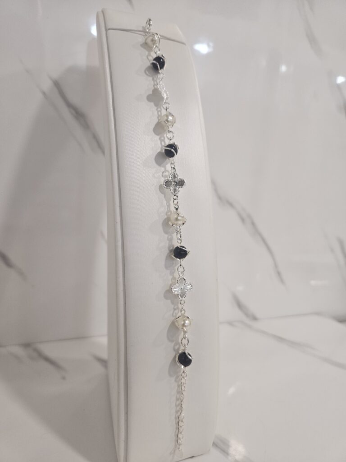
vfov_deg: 73.9
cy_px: 231
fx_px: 307
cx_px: 173
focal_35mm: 23
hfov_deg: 58.9
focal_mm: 5.4
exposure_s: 1/100
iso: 200
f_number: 1.8
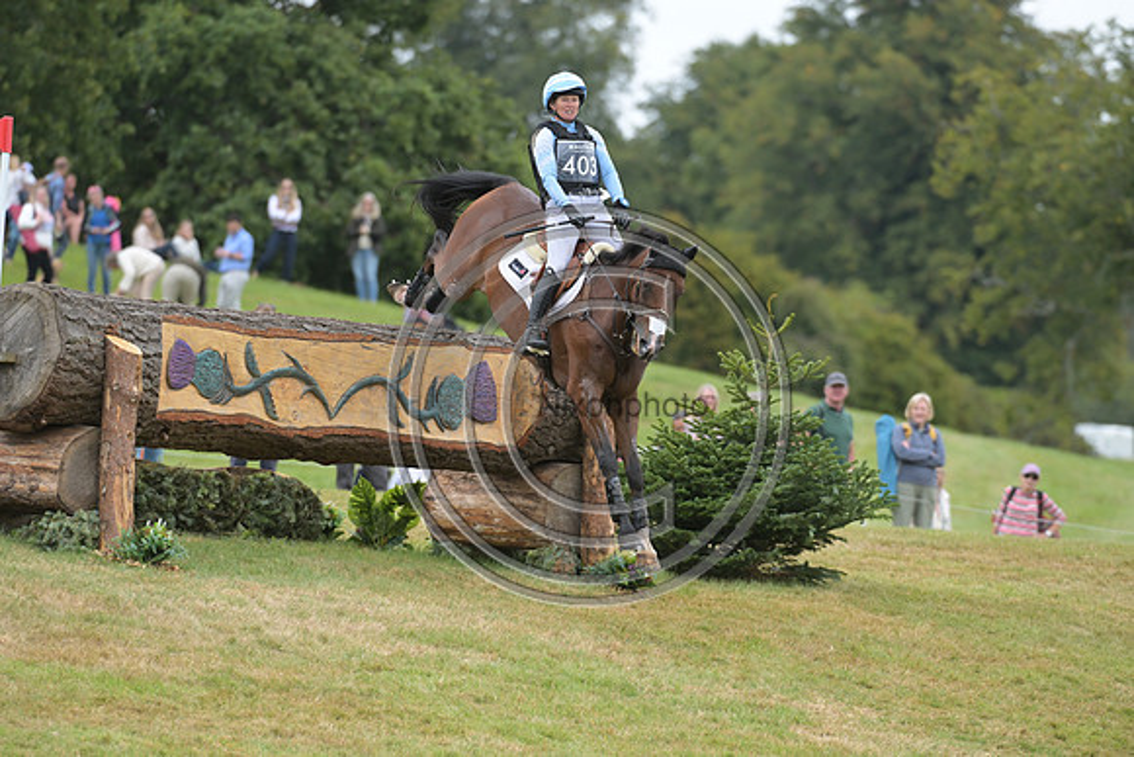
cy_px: 378
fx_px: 12602
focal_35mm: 400
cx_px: 567
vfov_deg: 3.4
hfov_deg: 5.2
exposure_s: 1/1250
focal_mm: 400
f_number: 5.6
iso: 1400
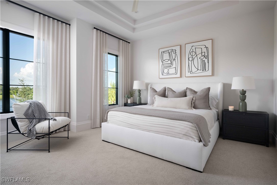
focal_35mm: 18
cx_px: 138
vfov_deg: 67.3
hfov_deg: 90.0
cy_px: 92
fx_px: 138
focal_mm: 18
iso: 200
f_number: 8
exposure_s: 1/15
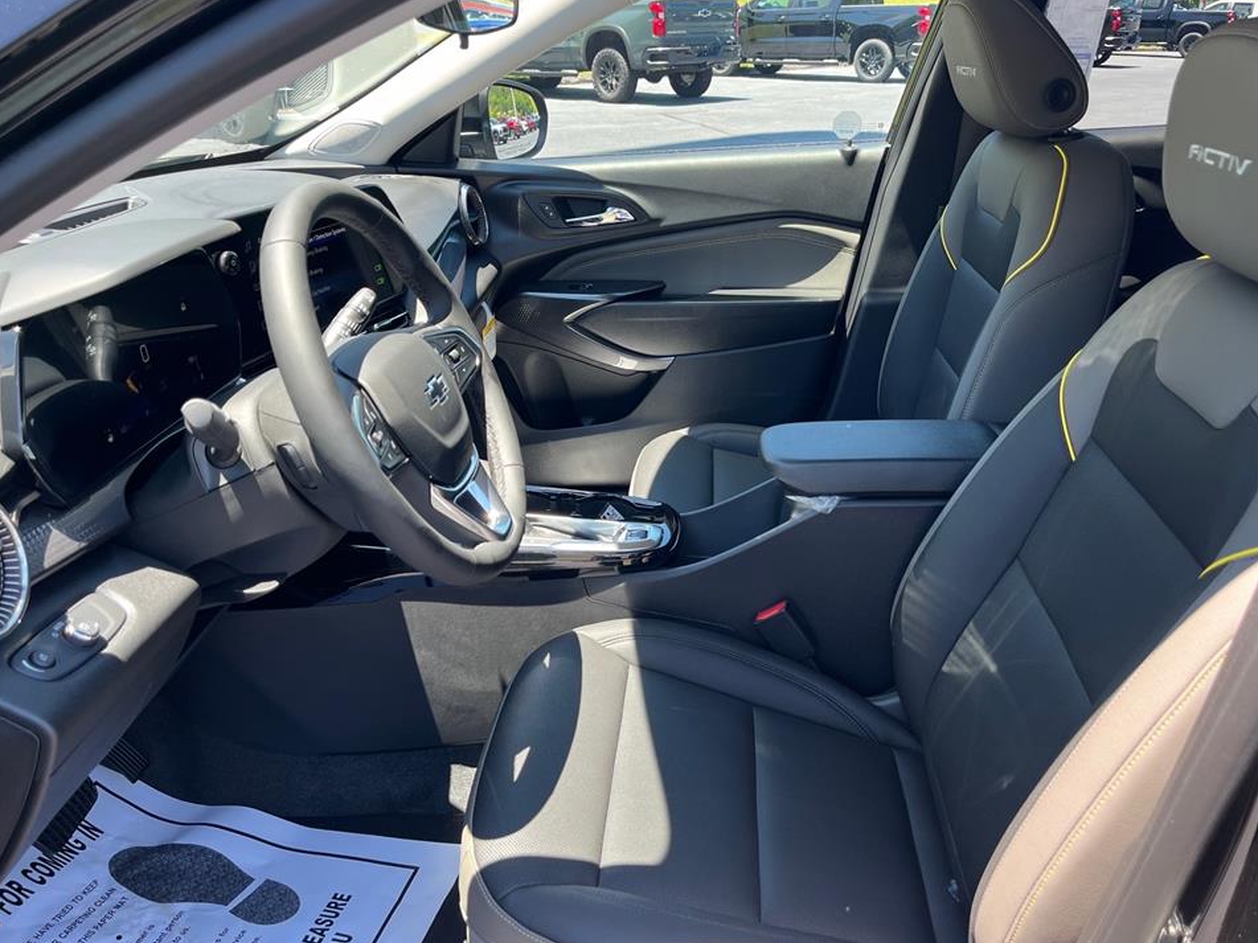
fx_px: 1017
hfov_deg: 63.4
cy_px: 481
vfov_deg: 49.7
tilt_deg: -24.0
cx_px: 667
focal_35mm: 28
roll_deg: +0.2
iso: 40
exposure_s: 1/180
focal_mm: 5.1
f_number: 1.6
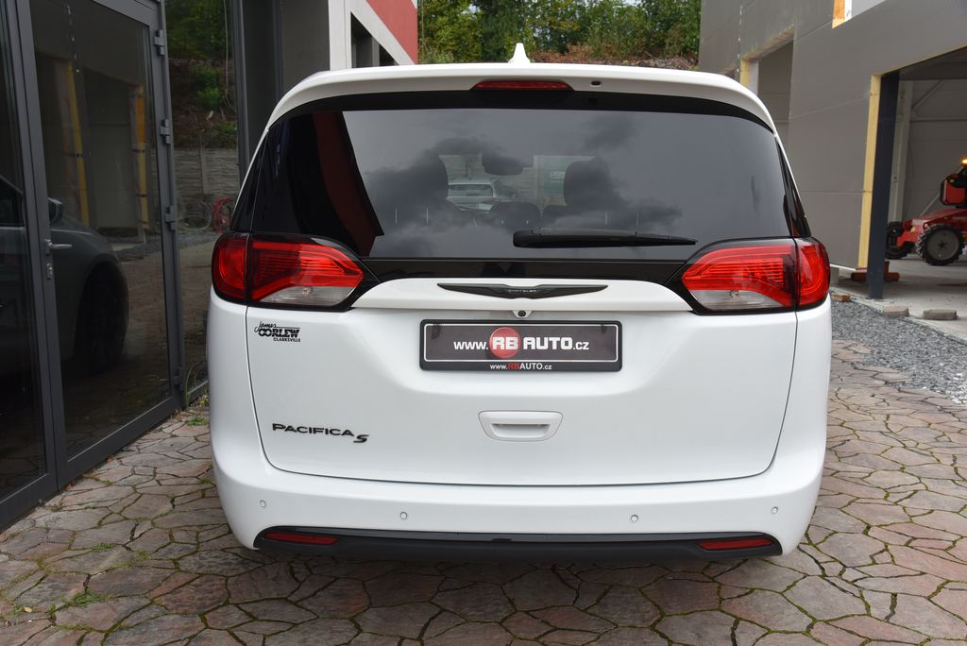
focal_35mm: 35
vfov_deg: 37.9
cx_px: 484
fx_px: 941
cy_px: 323
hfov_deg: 54.4
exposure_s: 1/320
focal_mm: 35
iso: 500
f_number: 9
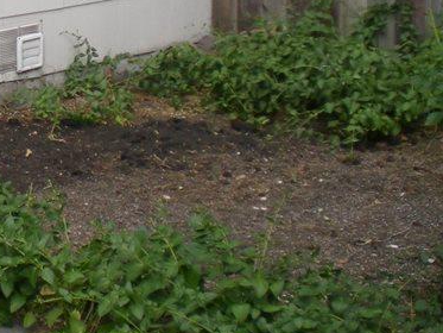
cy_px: -54
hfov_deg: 16.5
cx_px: -188
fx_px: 1408
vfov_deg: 13.2
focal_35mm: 110
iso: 50
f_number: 3.1
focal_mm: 6.3
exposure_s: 1/115
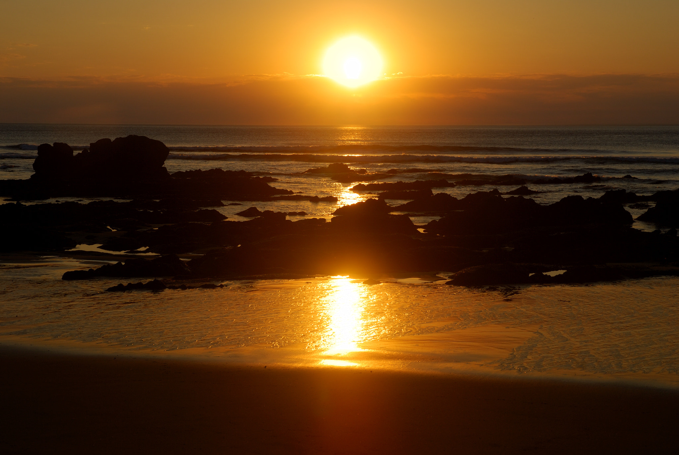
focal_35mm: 72
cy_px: 228
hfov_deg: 28.0
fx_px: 1360
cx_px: 340
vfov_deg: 19.0
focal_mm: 48
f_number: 10
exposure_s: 1/250
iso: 100
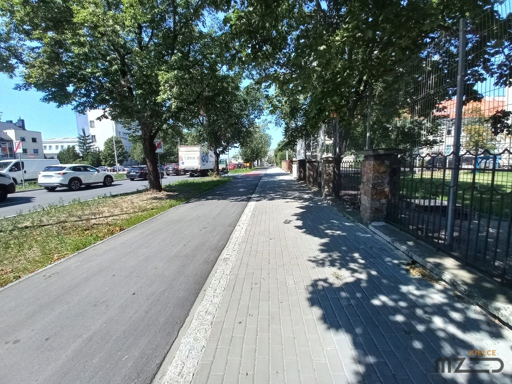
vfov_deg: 89.9
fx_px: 192
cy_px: 192
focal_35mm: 13
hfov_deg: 106.2
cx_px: 256
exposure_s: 1/701
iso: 40
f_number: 2.2
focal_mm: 1.42
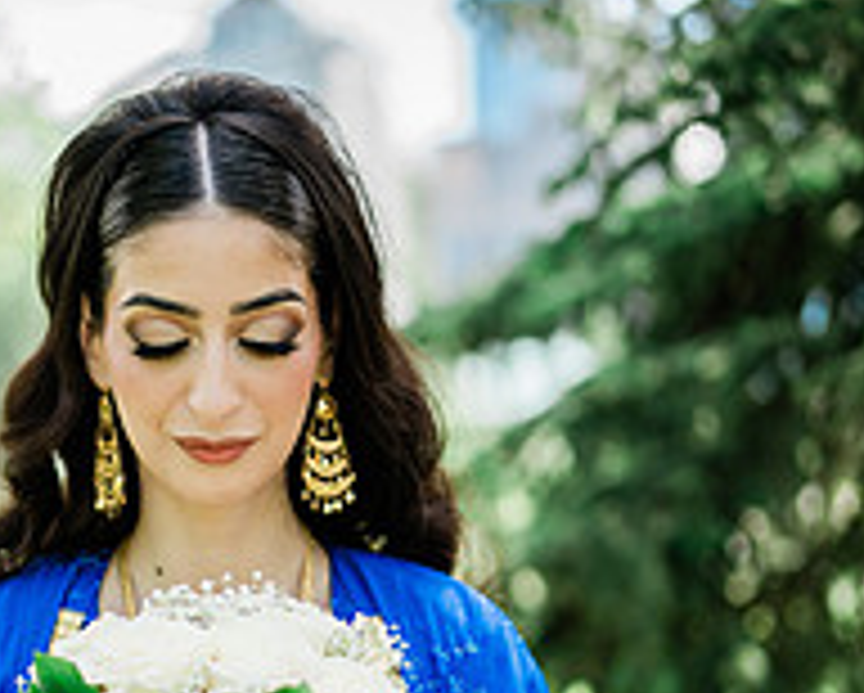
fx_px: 1971
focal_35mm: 77
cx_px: 216
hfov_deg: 24.5
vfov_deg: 19.7
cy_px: 590
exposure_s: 1/1000
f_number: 1.2
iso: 125
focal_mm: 35
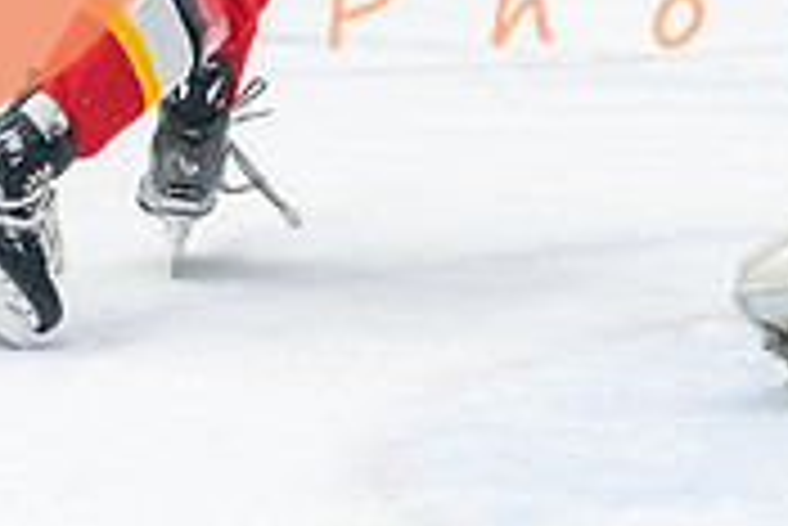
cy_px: -85
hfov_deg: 5.2
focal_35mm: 399
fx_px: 8741
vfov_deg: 3.4
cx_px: 314
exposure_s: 1/800
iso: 3200
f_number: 2.8
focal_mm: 85
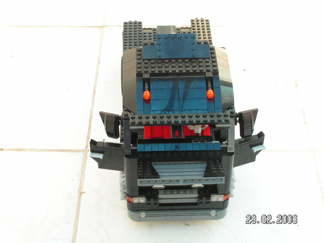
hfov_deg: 29.0
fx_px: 627
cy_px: 122
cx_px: 162
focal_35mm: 67
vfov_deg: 21.9
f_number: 4.5
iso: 50
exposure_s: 1/40
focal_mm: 11.1
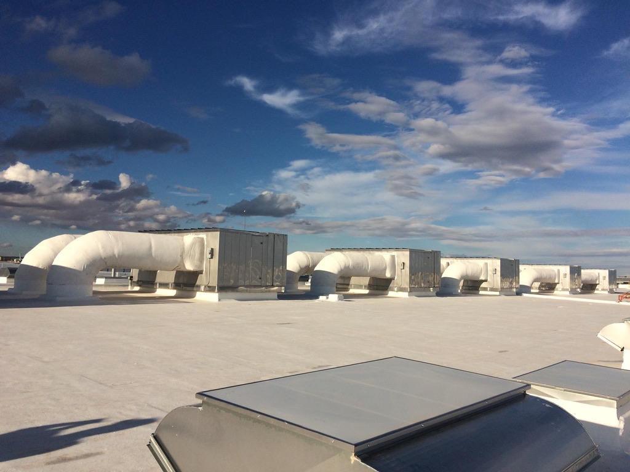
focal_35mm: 29
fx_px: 528
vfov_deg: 48.2
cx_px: 315
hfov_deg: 61.7
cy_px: 236
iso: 40
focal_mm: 4.15
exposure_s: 1/4566
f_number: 2.2
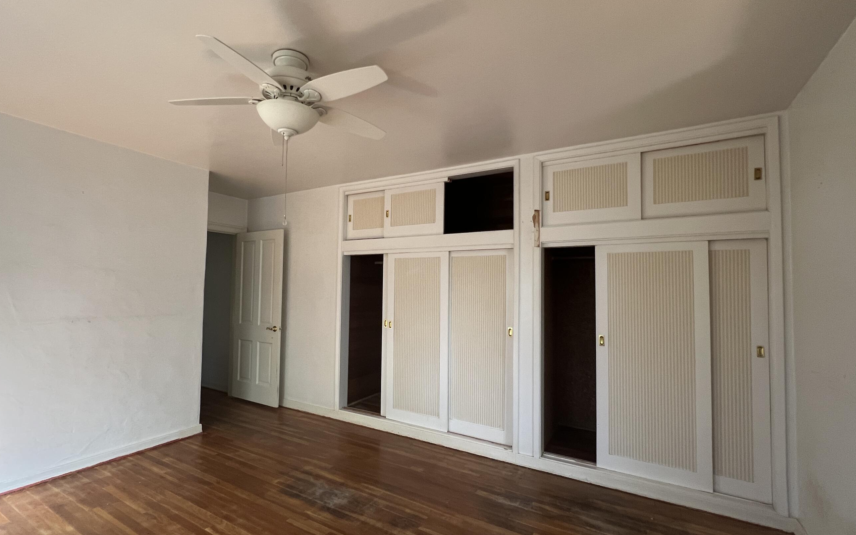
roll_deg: -2.2
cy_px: 275
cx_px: 398
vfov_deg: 71.2
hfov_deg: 97.7
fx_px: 373
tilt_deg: +0.3
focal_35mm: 16
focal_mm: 1.57
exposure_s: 1/99
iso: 160
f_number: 1.8
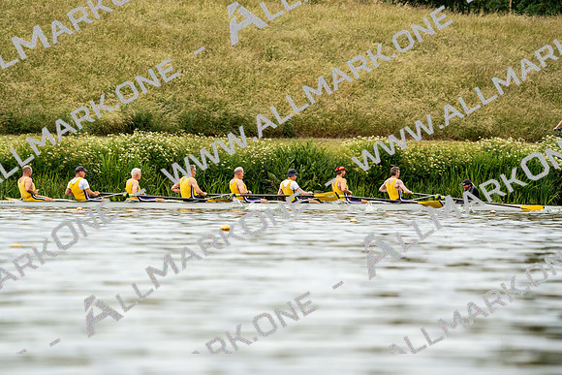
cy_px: 188
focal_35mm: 338
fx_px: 5278
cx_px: 281
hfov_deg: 6.1
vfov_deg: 4.1
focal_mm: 338
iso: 400
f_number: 6.3
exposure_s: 1/2000
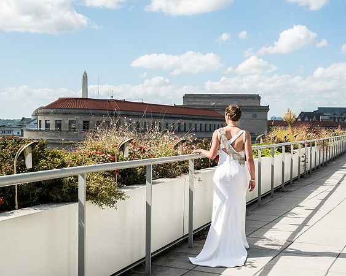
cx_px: 168
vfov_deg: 29.3
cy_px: 138
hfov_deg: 36.3
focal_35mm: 52
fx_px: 528
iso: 200
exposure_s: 1/1250
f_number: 7.1
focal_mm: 44
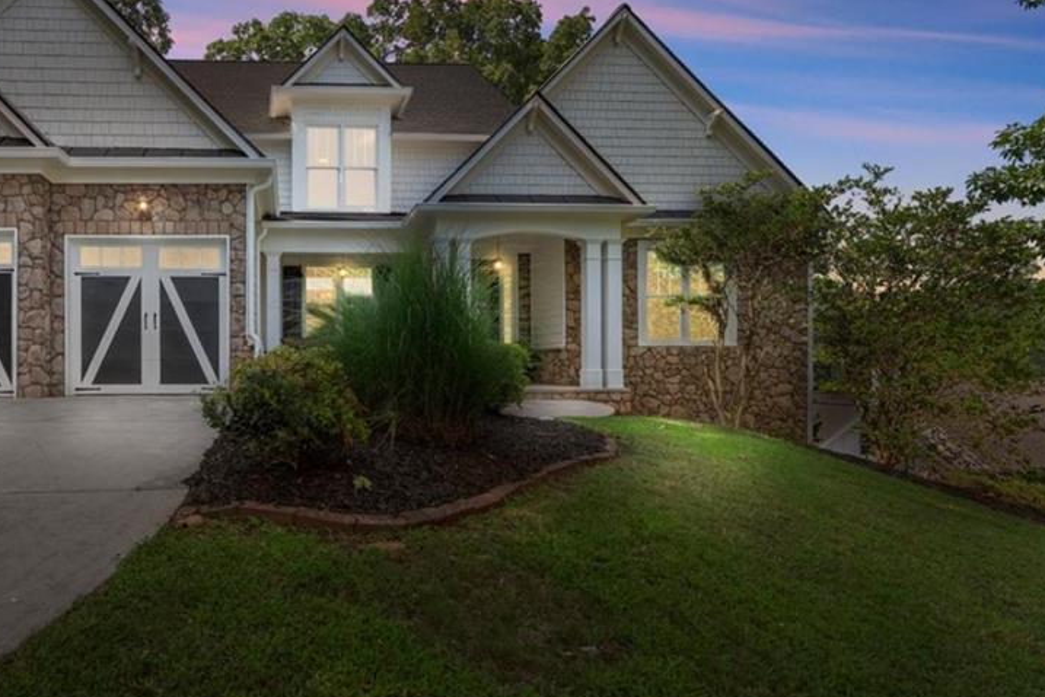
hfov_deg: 76.5
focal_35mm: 21
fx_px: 618
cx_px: 306
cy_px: 354
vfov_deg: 58.8
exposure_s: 1/800
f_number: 7.1
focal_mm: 14.9
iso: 800
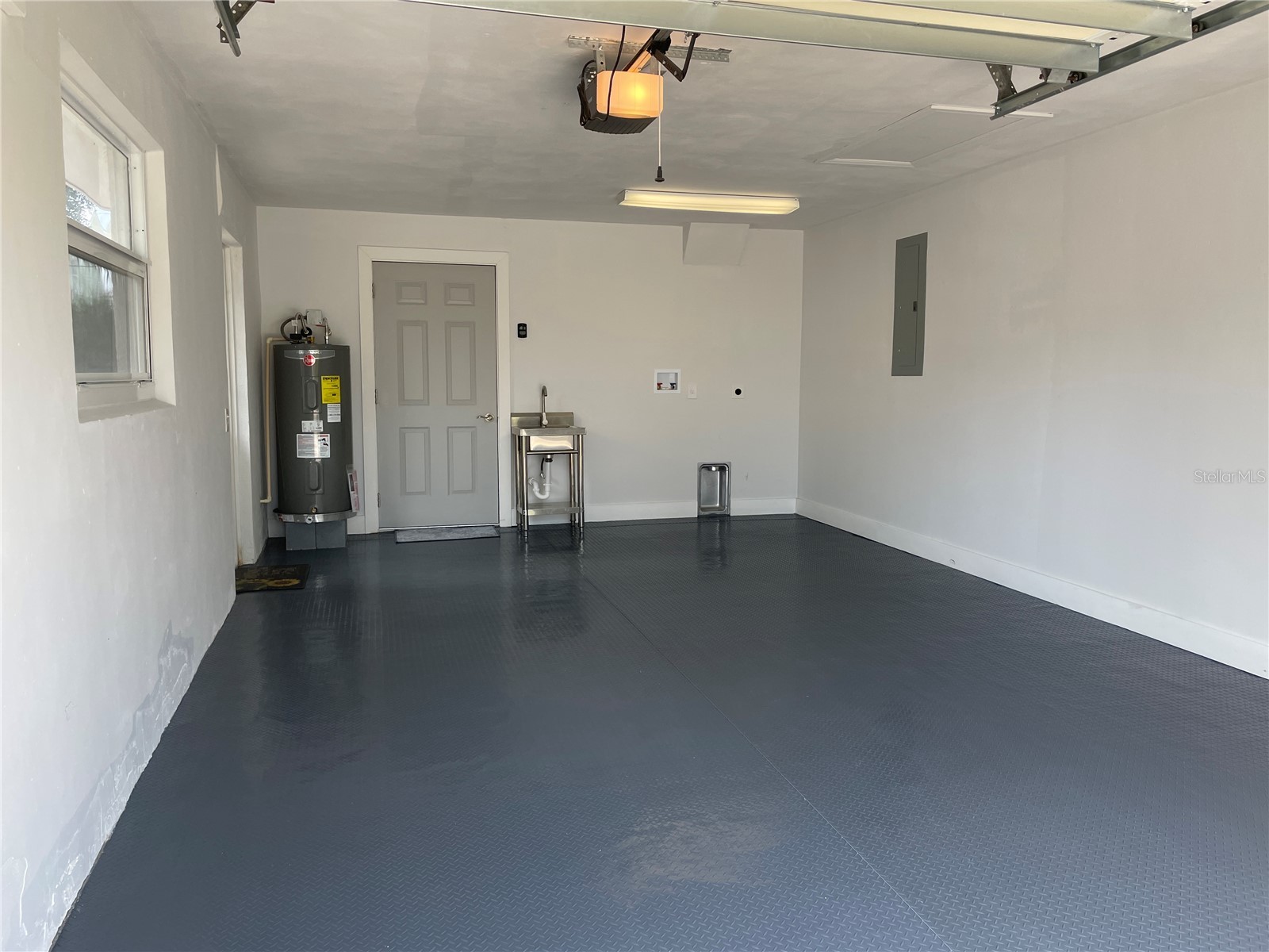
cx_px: 634
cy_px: 476
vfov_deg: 53.1
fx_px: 953
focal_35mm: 26
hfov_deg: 67.3
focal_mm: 4.2
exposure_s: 1/176
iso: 32
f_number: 1.6
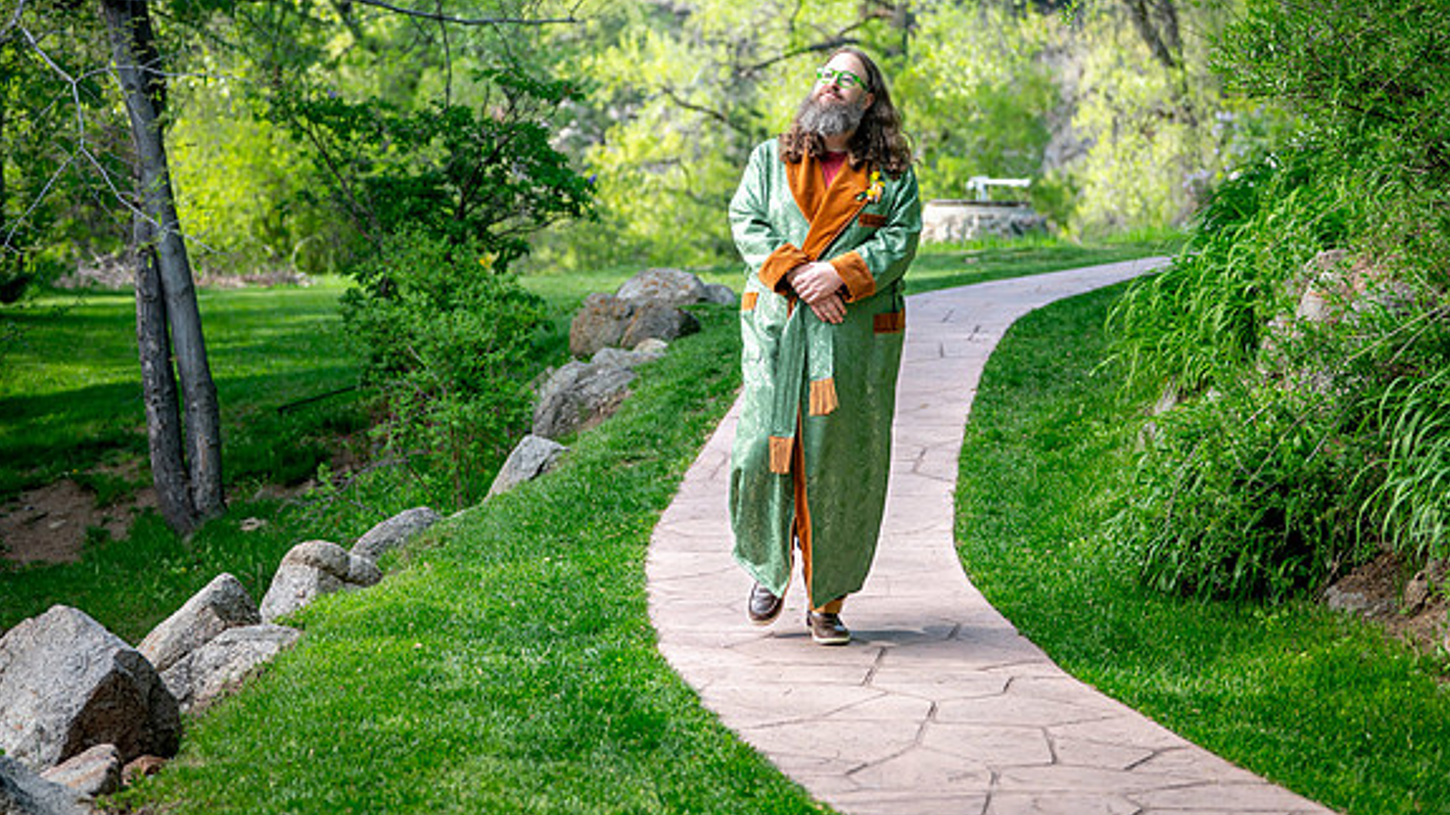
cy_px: 318
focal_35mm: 79
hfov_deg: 26.9
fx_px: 3036
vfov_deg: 15.3
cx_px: 710
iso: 400
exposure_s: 1/400
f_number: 3.2
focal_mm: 70
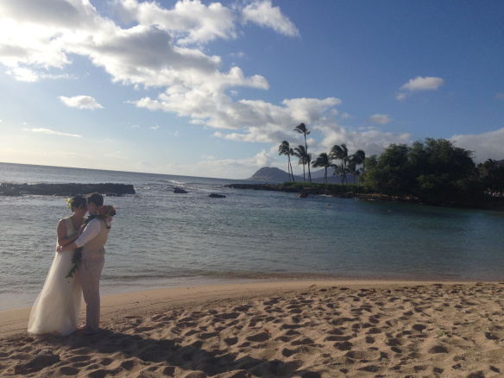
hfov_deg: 55.4
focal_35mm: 33
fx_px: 480
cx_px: 252
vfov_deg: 42.9
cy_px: 189
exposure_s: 1/3390
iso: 50
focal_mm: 4.12
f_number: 2.4
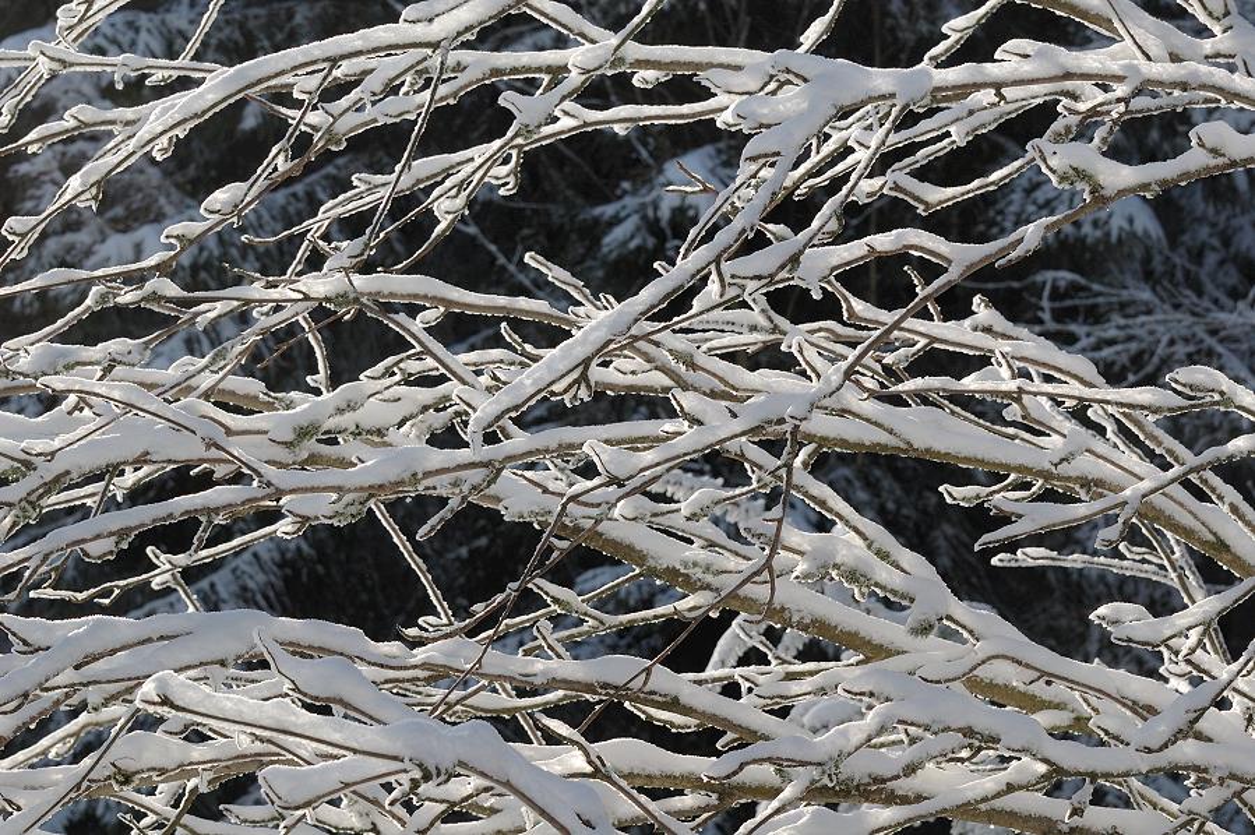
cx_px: 628
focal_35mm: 105
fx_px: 3658
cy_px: 418
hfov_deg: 19.5
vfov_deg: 13.0
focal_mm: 70
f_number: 8
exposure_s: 1/320
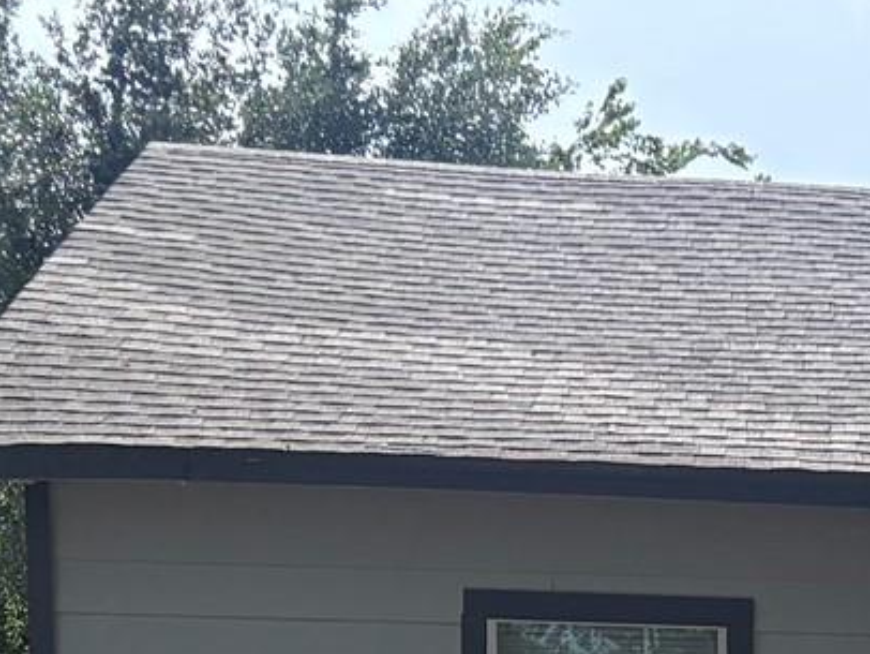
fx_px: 3294
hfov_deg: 14.5
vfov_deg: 9.9
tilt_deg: -8.8
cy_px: 1589
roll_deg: -1.2
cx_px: 1091
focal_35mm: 131
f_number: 1.6
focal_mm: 5.96
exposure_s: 1/2747
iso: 50
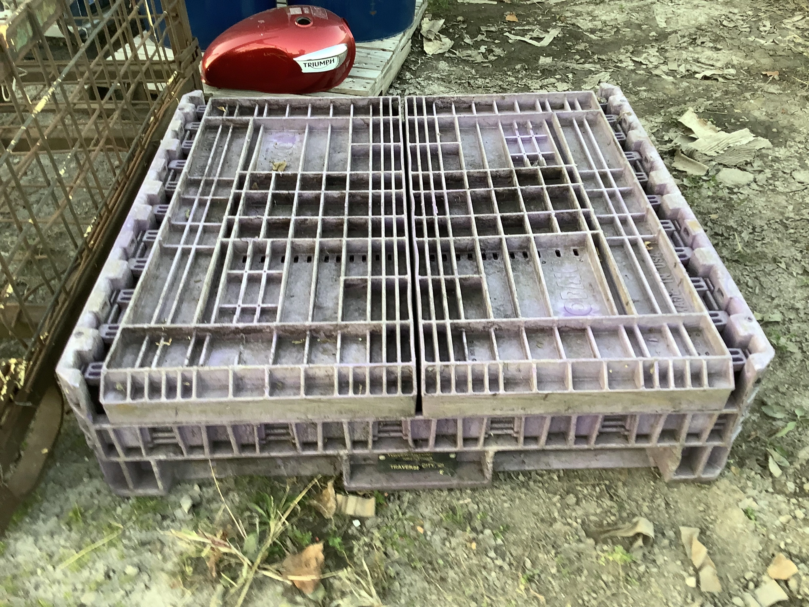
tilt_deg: -41.8
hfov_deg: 58.4
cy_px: 304
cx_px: 404
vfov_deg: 45.4
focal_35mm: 31
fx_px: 724
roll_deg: -1.9
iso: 64
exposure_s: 1/50
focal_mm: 3.3
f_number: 2.4
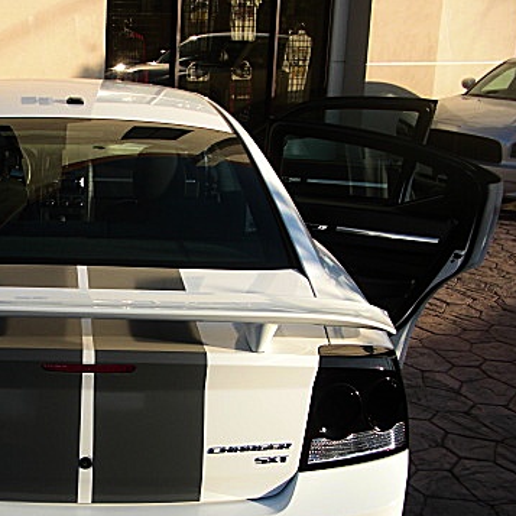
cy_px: 298
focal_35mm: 57
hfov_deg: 29.0
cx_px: 68
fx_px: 961
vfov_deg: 30.0
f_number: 2.8
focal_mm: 6.3
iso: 50
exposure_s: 1/640
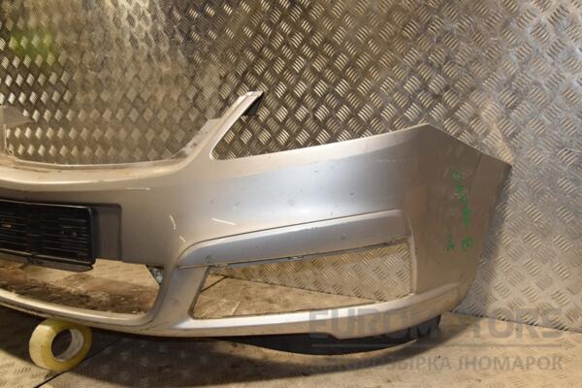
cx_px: 291
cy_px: 194
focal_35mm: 38
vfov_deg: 35.5
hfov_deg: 51.3
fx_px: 606
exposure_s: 1/200
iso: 800
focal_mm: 25
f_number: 7.1
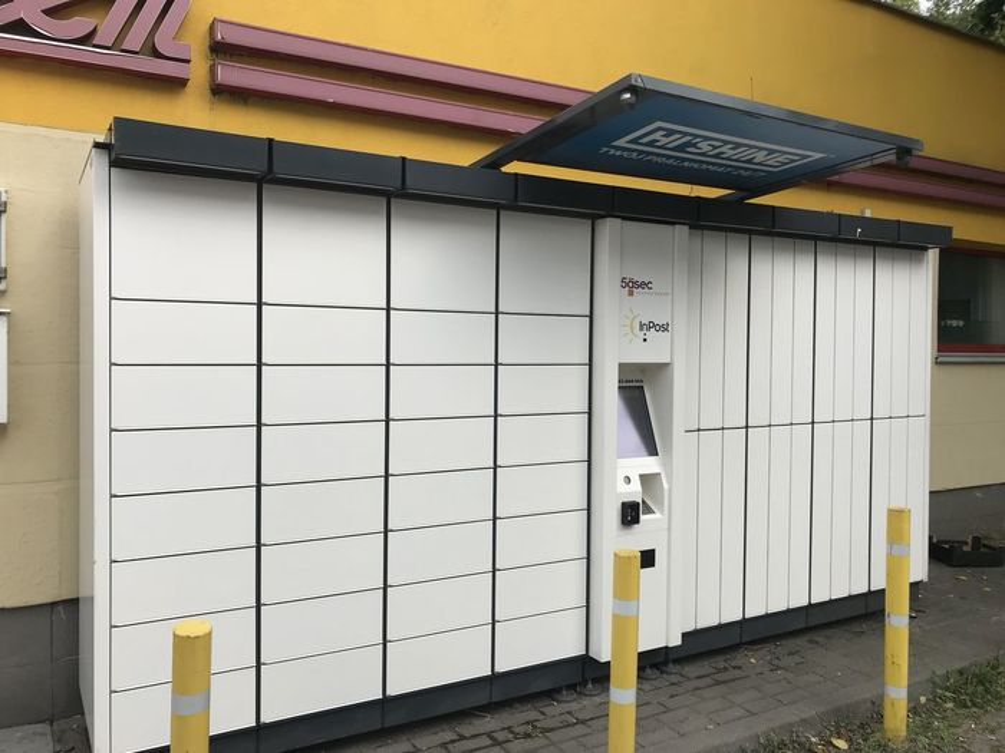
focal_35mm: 28
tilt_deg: -0.2
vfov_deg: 49.7
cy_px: 376
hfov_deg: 63.4
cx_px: 502
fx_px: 813
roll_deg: -0.3
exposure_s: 1/1520
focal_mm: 3.99
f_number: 1.8
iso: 20
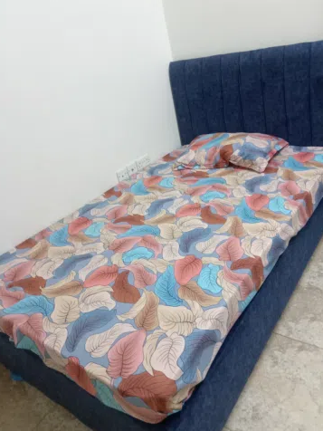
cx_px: 173
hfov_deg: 49.7
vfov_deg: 63.3
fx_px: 348
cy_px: 198
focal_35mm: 28
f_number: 1.8
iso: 1862
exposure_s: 1/14.3
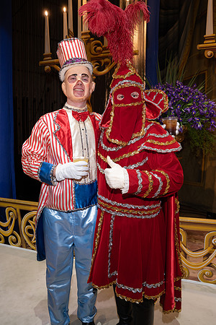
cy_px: 162
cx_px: 108
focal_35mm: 24
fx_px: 216
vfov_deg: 73.7
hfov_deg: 53.1
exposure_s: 1/80
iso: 320
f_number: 5.6
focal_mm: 24
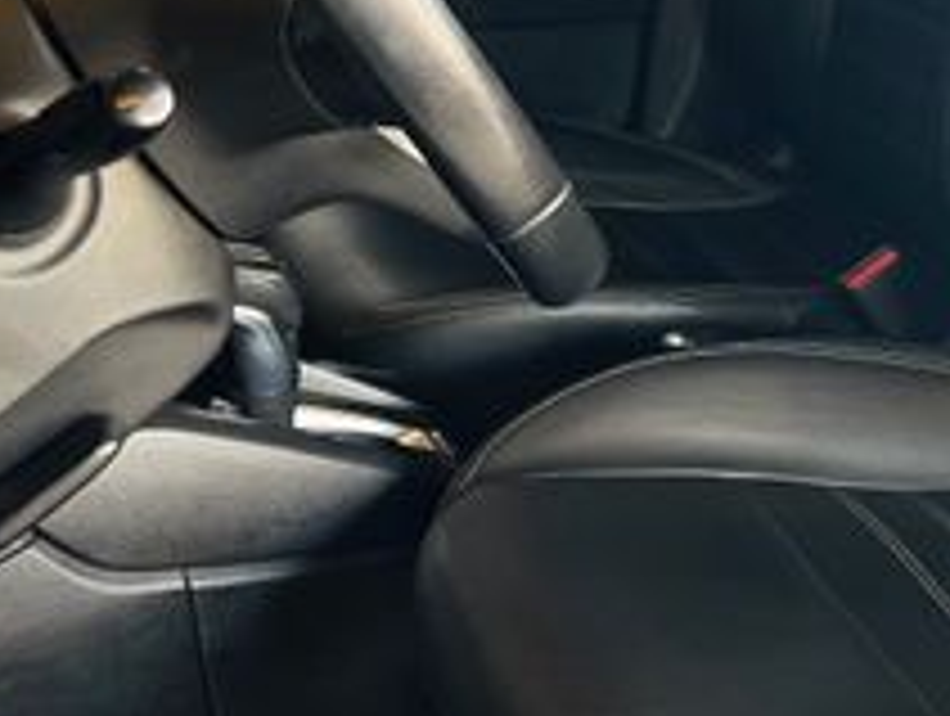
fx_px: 1594
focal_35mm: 58
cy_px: 41
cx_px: 932
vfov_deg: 24.4
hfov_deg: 31.0
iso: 160
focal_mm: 5.7
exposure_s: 1/60
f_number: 1.5
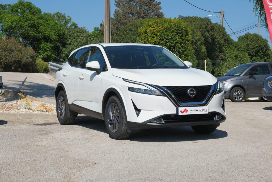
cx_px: 136
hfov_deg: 30.1
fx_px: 506
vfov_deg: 20.3
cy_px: 91
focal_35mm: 67
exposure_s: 1/320
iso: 160
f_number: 9
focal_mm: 44.5
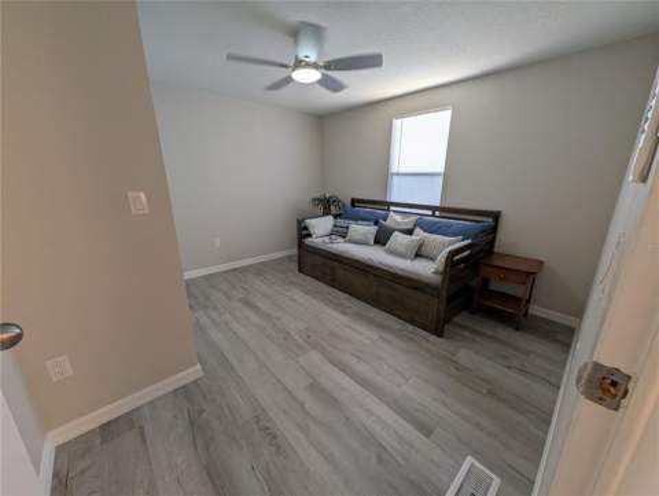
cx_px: 330
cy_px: 248
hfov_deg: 110.5
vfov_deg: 94.6
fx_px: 229
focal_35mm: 12
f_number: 1.7
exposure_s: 1/120
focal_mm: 2.02
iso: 88
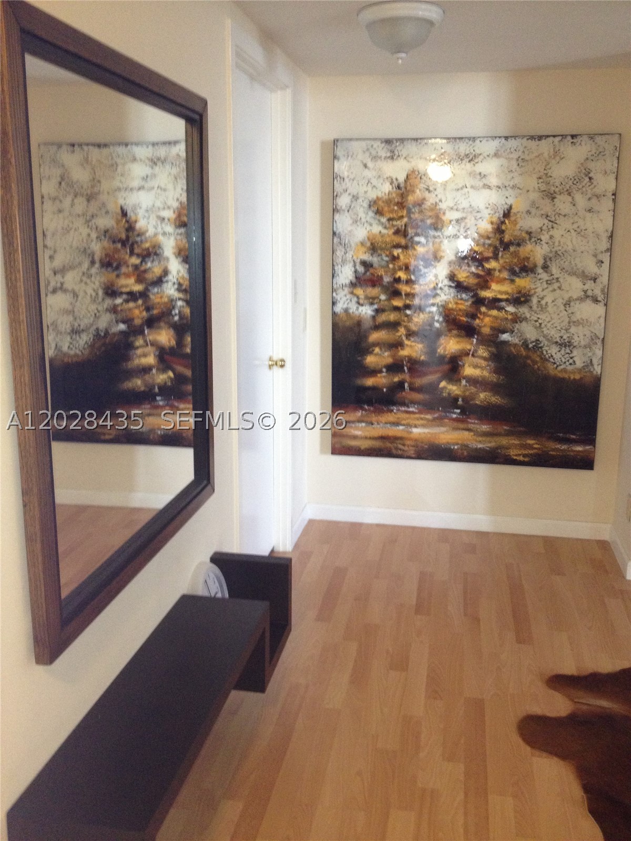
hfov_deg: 40.7
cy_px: 420
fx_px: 851
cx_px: 316
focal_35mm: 35
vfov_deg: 52.6
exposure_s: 1/20
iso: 250
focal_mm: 4.28
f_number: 2.4
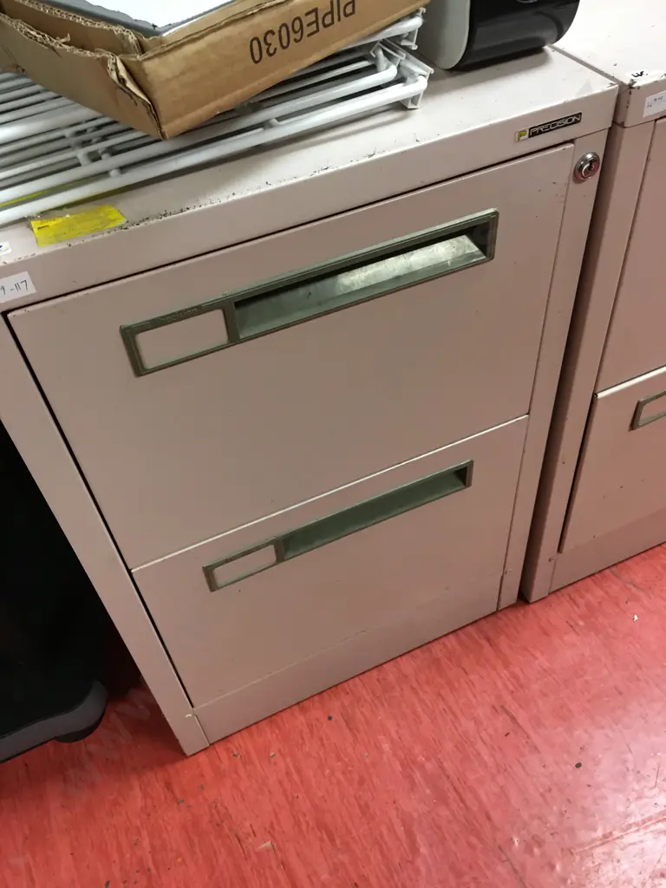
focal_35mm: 29
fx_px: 744
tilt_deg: -45.5
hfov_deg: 48.2
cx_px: 333
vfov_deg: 61.7
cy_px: 444
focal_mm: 4.15
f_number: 2.2
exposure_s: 1/17
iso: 100
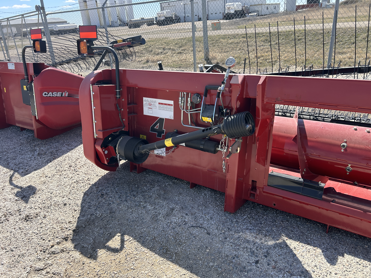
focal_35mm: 26
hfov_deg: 67.3
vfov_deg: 53.1
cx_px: 186
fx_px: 279
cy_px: 139
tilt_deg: -21.7
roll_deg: +0.8
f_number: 1.5
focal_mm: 5.7
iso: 50
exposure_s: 1/2045
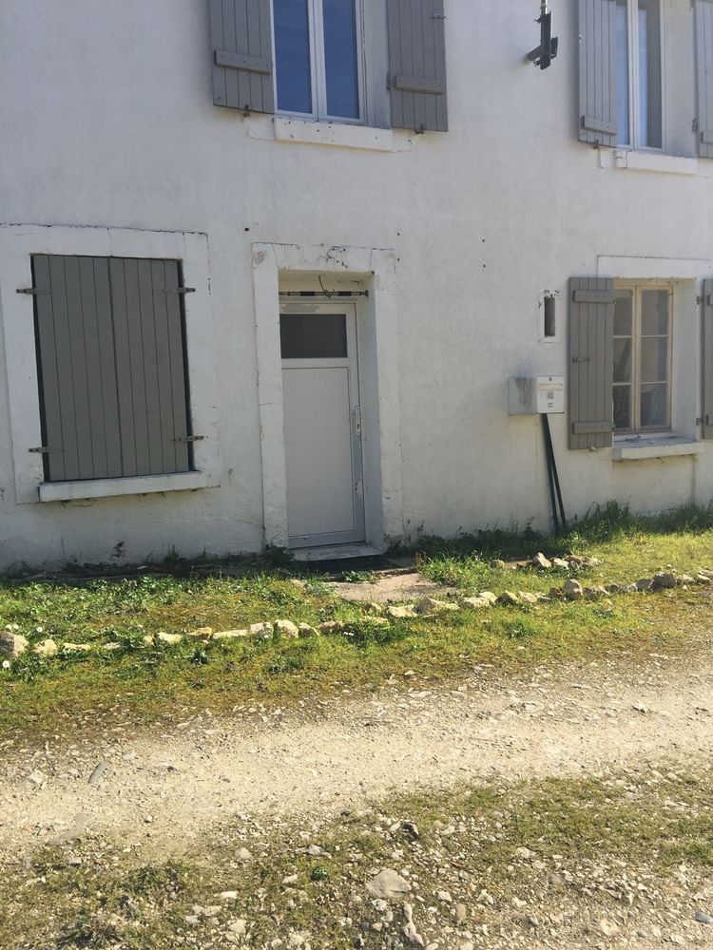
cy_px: 475
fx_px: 796
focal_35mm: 29
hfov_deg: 48.2
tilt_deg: -4.4
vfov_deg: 61.7
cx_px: 356
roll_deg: +2.1
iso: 32
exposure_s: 1/1364
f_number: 2.2
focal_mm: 4.15
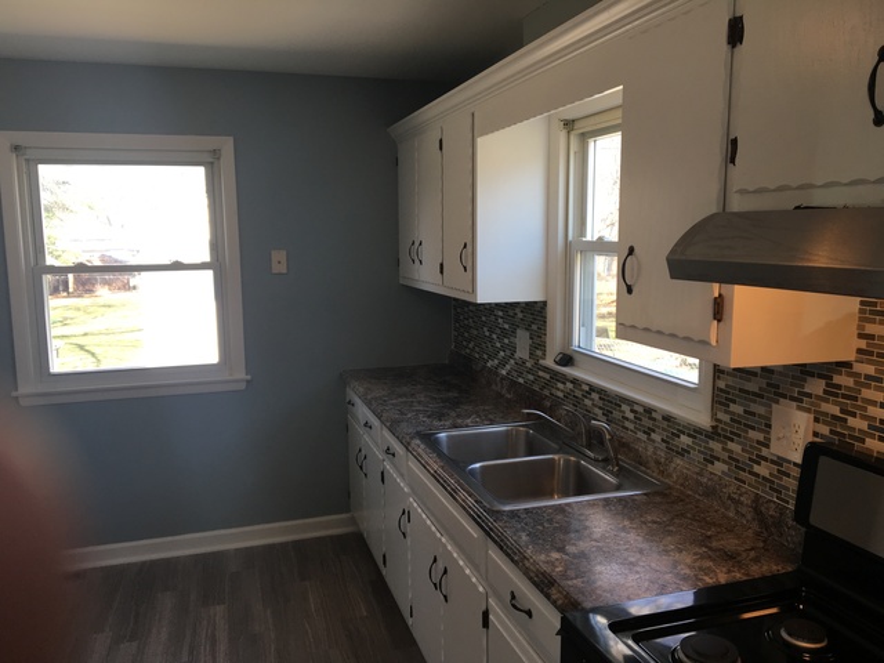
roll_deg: +1.1
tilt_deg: -7.4
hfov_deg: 61.7
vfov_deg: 48.2
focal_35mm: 29
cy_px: 332
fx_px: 741
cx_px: 442
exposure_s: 1/120
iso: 40
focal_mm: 4.15
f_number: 2.2
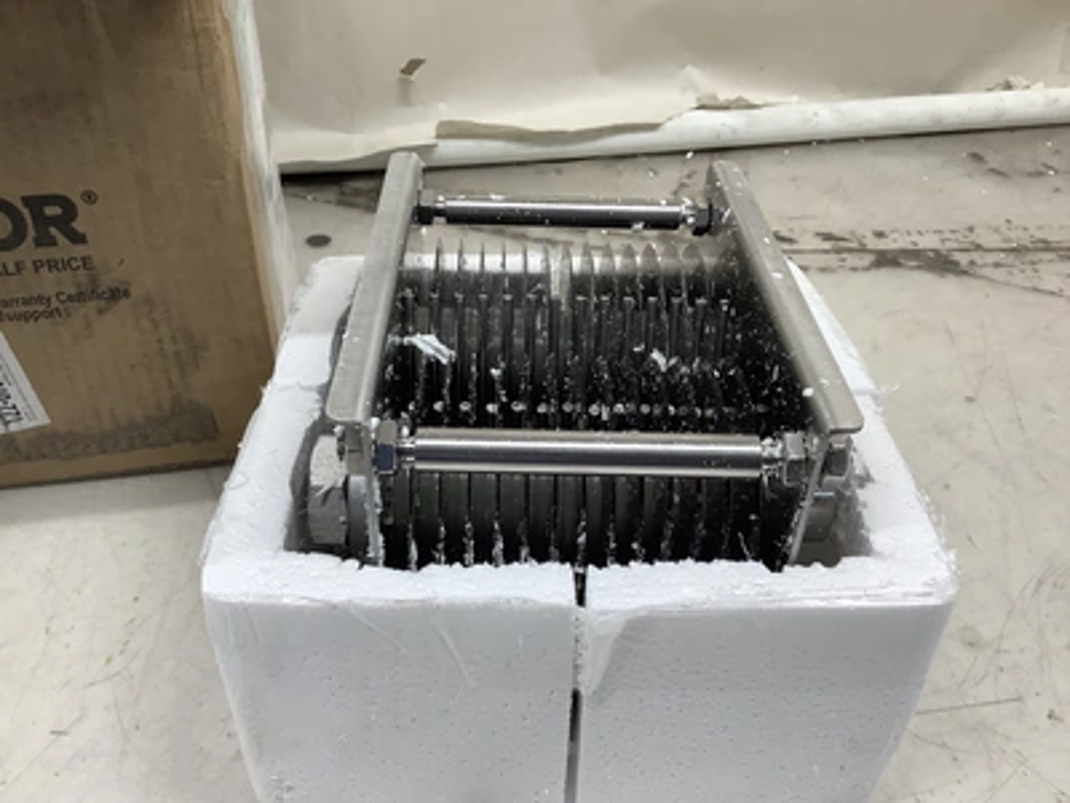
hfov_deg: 58.4
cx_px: 535
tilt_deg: -36.7
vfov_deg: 45.4
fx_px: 958
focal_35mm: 31
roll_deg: +0.3
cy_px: 402
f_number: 2.4
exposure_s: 1/120
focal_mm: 3.3
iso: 80
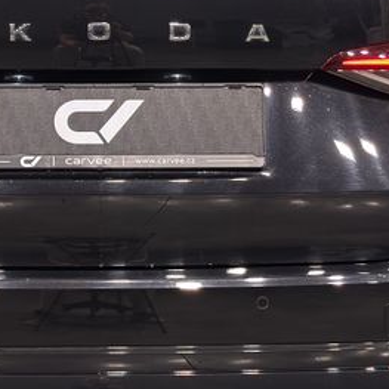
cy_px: 71
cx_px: 109
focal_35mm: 124
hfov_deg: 14.0
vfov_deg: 14.0
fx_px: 1577
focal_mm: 6.76
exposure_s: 1/100
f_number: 1.78
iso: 50
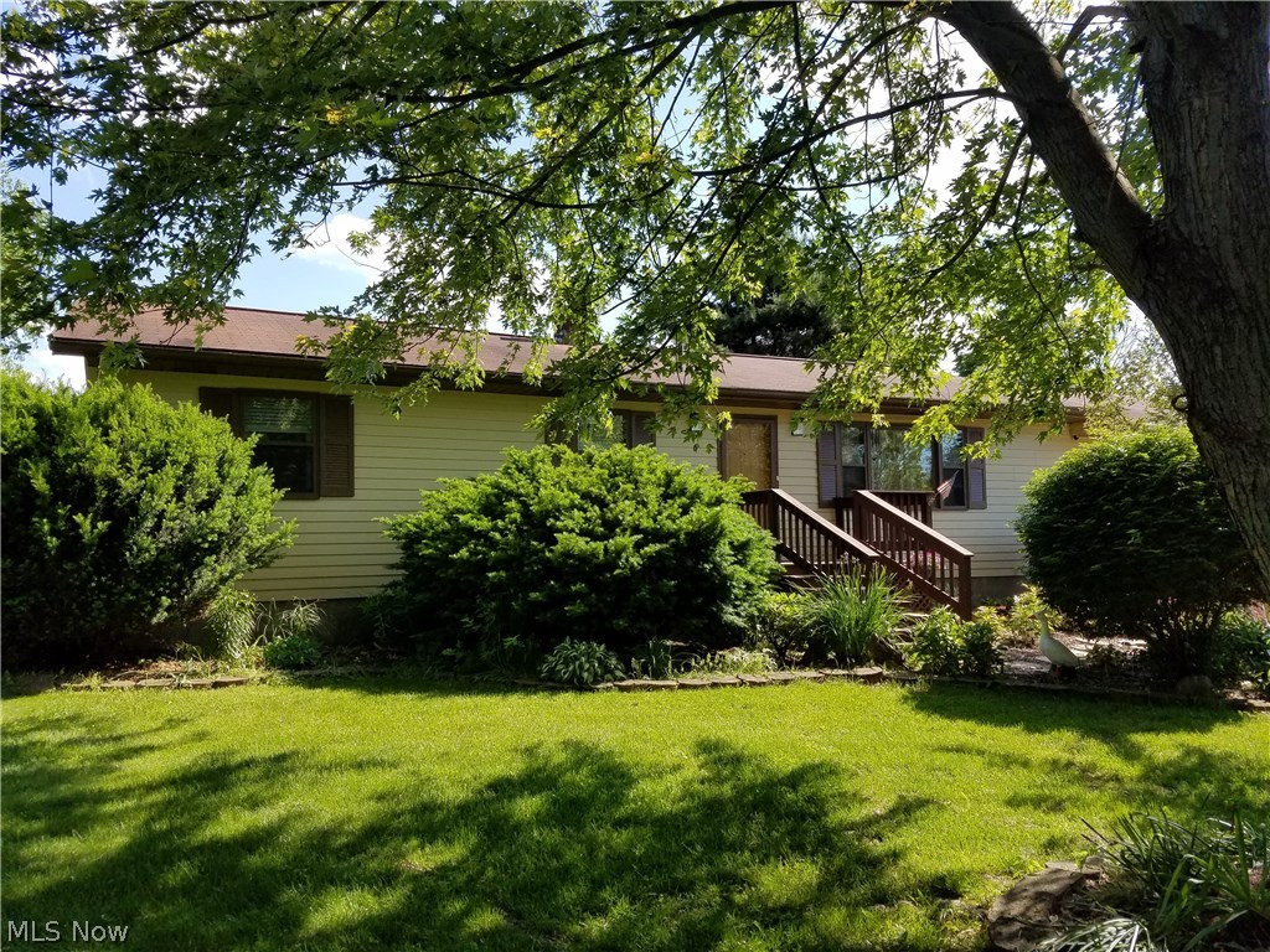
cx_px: 635
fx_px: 954
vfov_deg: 53.1
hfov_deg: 67.3
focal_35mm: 26
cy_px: 476
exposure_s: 1/1380
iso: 50
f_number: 1.7
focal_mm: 4.2
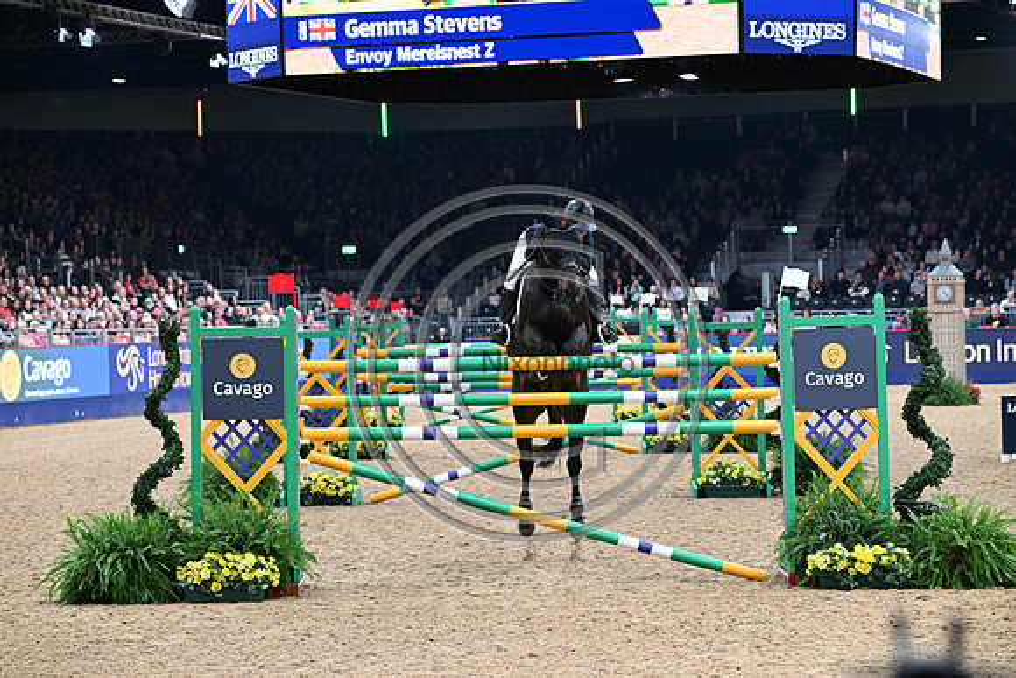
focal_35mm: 120
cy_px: 339
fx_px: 3387
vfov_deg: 11.4
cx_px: 508
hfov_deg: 17.1
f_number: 5
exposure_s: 1/640
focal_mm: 120
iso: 6400
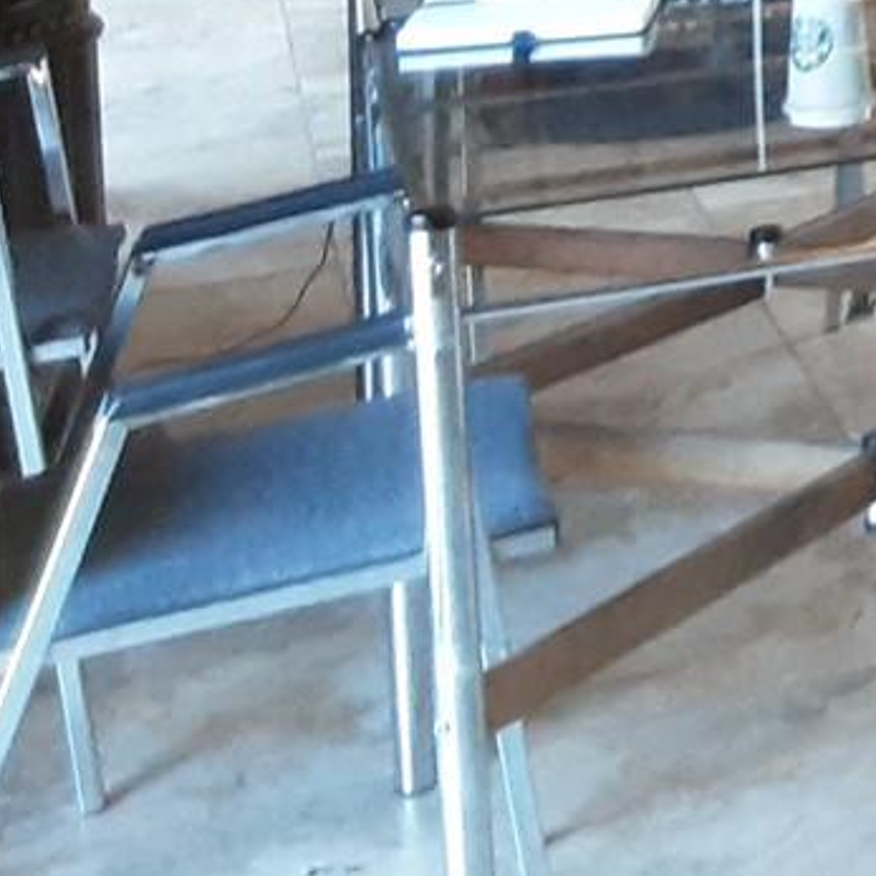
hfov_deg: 12.5
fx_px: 3264
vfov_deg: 14.2
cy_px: -482
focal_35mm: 114
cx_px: 2009
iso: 160
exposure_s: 1/40
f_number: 1.9
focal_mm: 2.9
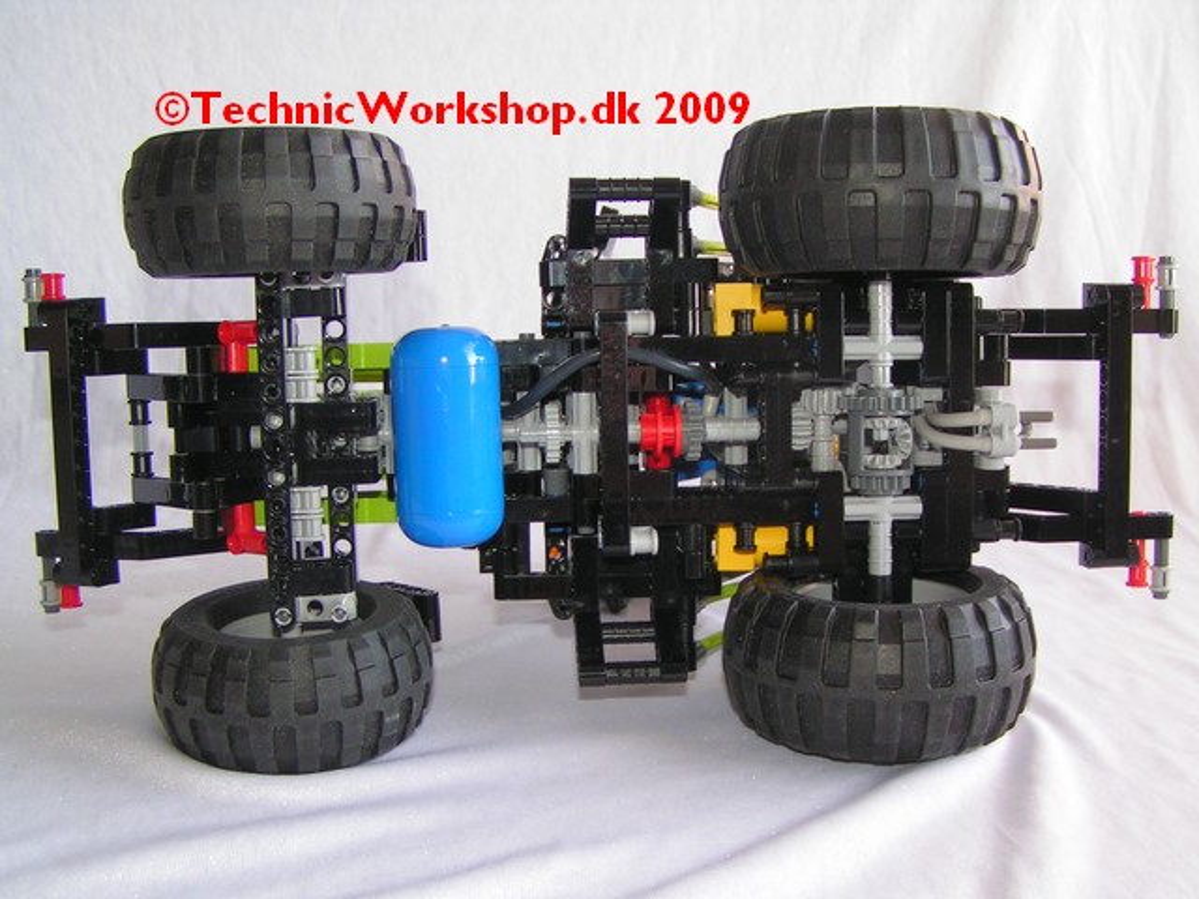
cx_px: 600
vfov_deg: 37.7
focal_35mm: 38
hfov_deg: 49.0
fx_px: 1316
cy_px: 450
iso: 80
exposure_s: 1/40
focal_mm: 5.8
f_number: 2.8
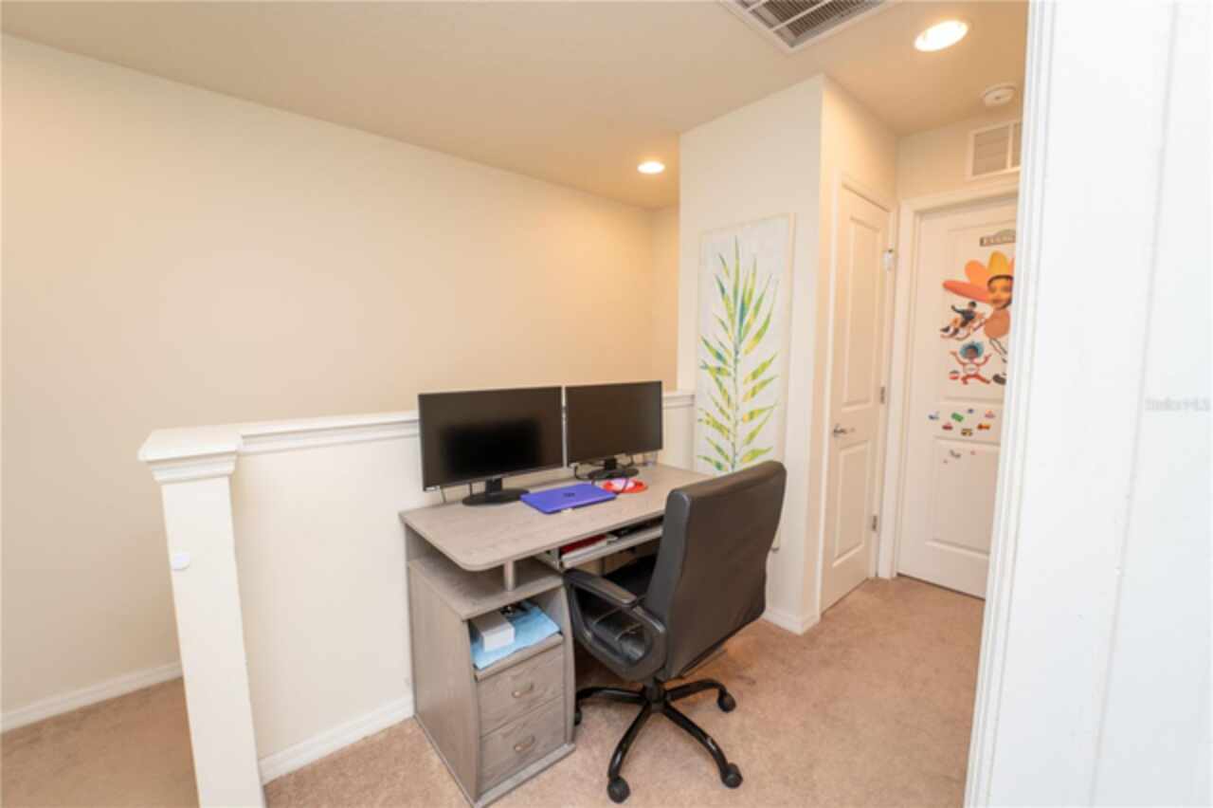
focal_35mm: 14
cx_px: 606
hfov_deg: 104.3
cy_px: 404
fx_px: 471
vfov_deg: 81.1
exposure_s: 1/30
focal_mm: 14
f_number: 10
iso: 640
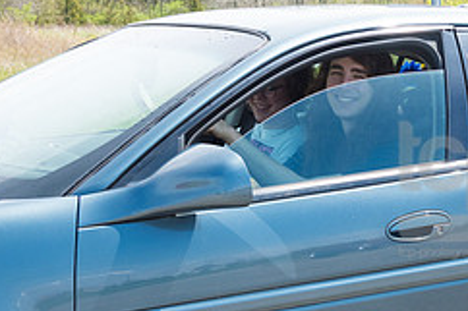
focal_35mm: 96
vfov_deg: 14.2
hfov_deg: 20.6
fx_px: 1247
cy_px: 190
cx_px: 458
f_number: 7.1
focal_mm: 40
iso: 1000
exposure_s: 1/800
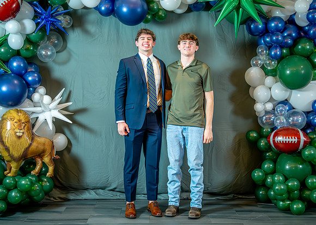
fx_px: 484
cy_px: 112
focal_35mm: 54
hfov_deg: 36.1
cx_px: 171
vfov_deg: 26.2
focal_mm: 50
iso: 1600
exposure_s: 1/400
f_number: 1.2
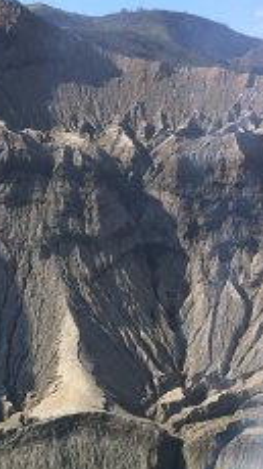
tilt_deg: -17.3
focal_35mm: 84
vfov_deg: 24.3
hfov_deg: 14.3
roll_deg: +1.9
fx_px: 1044
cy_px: 455
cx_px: 78
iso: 32
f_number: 2.2
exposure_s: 1/1466
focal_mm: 4.15
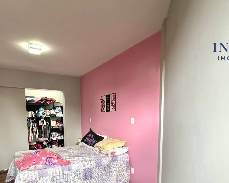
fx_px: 156
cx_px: 100
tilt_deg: -6.8
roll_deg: +0.4
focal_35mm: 23
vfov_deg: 58.2
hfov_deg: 72.3
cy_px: 134
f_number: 2.2
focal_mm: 2.22
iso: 250
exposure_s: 1/60
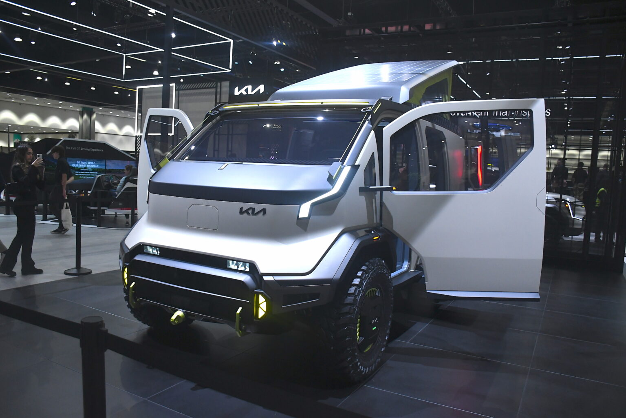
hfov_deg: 67.4
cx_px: 313
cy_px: 209
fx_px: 469
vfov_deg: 47.9
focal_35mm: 27
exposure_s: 1/500
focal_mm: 18
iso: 2000
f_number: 4
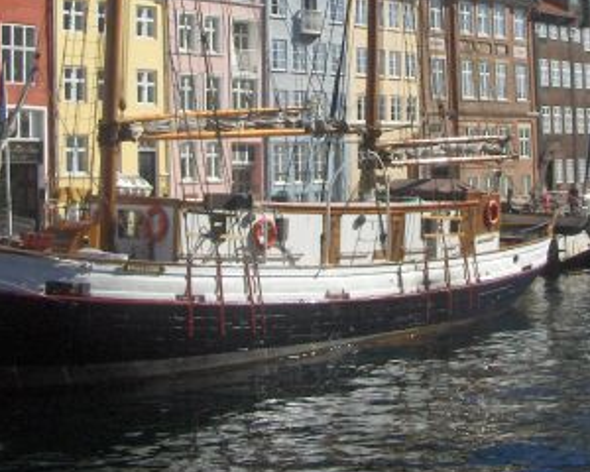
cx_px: 342
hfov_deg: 26.0
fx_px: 1275
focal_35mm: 73
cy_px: 26
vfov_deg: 20.5
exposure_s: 1/1538
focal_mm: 5.8
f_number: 4.3
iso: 100
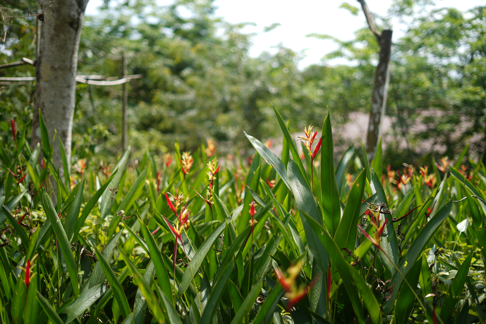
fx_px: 675
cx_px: 243
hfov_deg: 39.6
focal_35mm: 50
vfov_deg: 27.0
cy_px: 162
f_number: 1.8
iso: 50
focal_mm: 50
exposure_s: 1/800
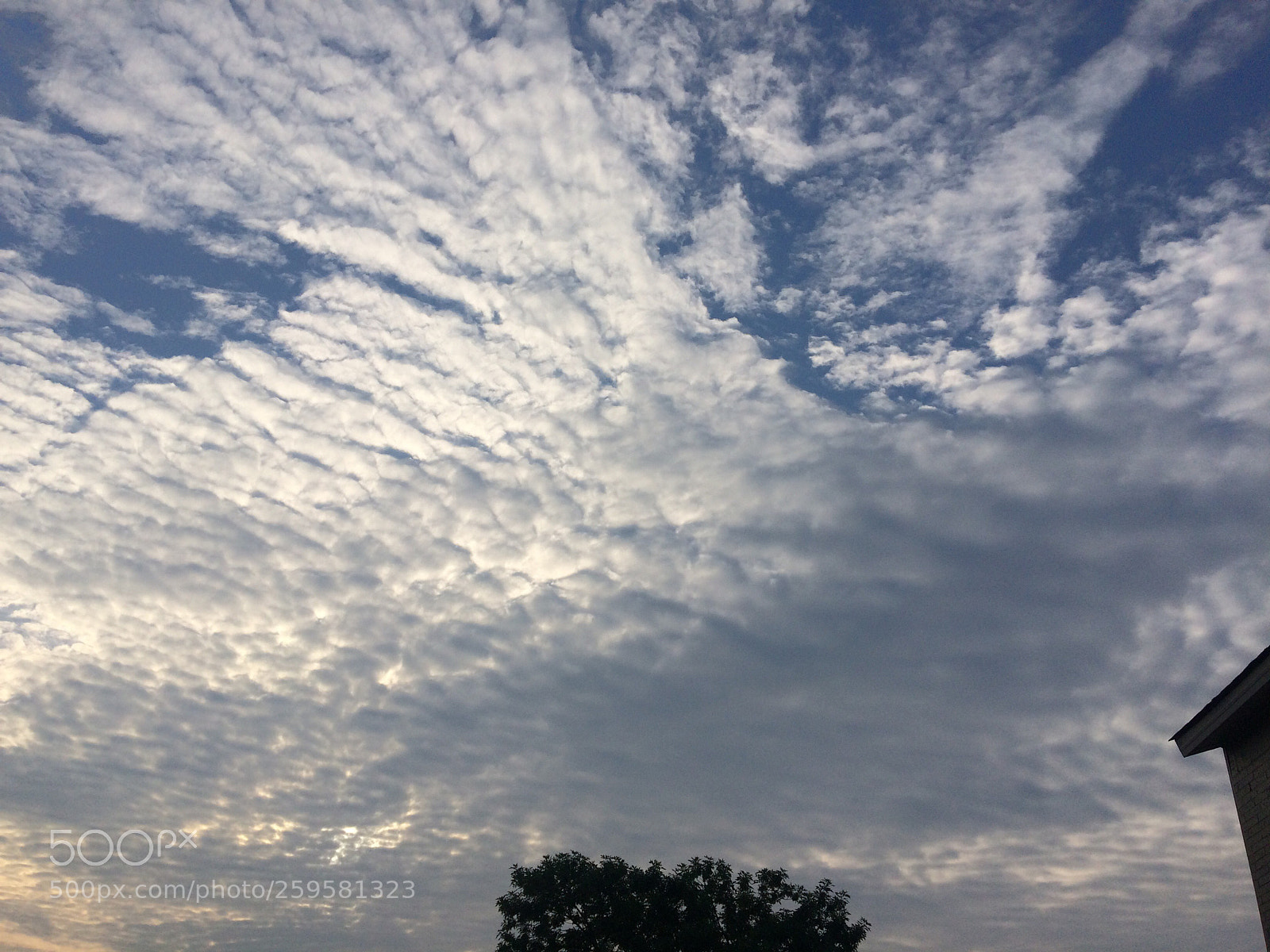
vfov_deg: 48.2
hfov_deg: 61.7
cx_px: 635
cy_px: 476
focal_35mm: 29
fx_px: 1064
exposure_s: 1/4115
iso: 32
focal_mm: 4.15
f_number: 2.2
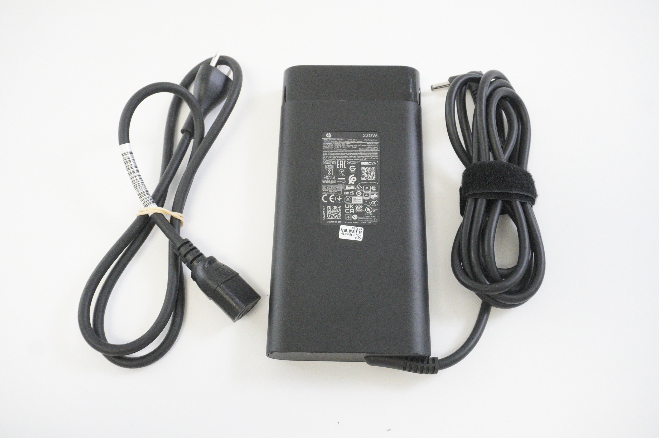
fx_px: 631
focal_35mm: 34
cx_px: 330
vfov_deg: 38.3
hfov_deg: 55.1
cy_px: 219
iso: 5000
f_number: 6.3
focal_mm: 23
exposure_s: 1/125
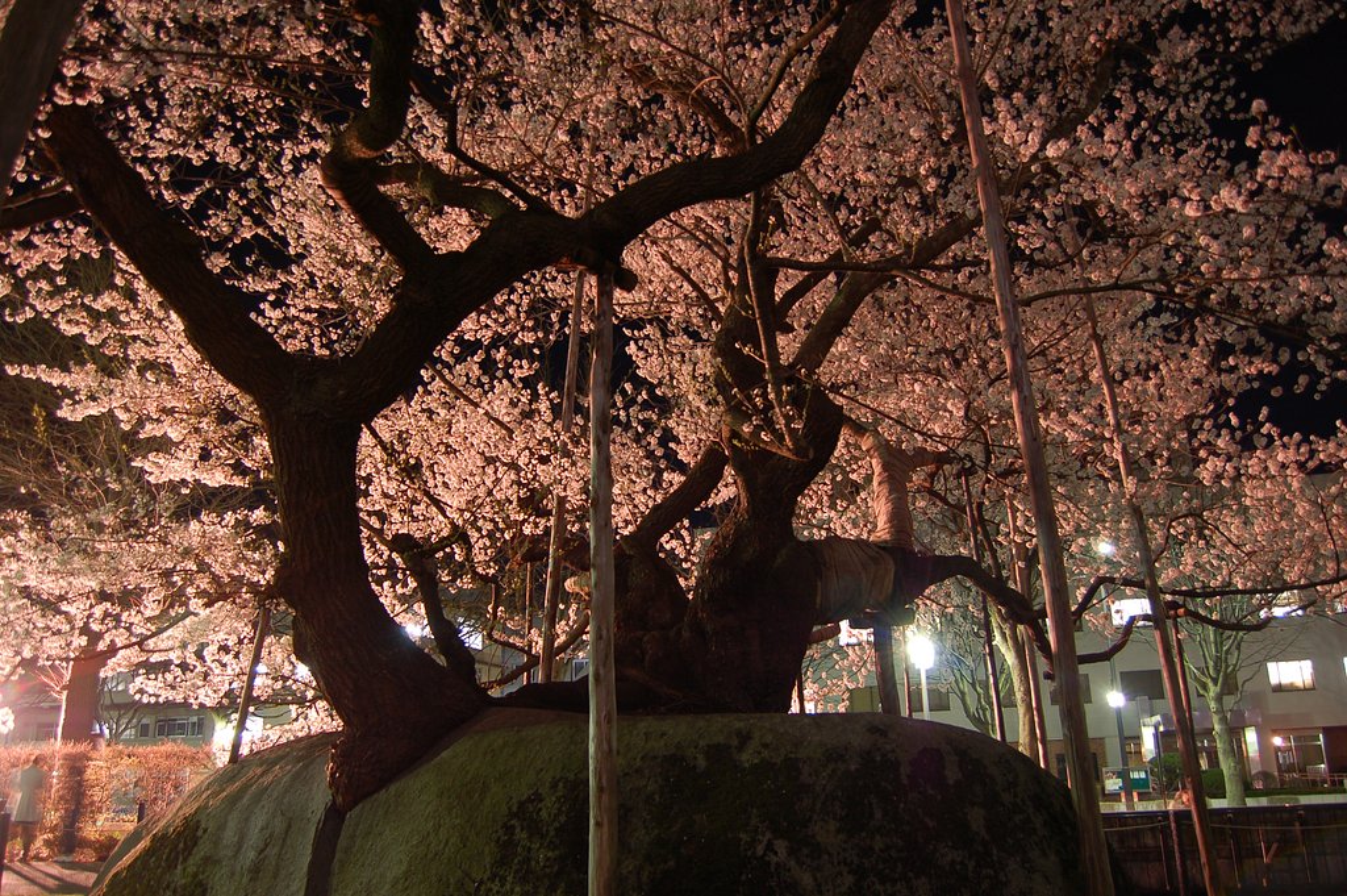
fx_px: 1009
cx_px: 674
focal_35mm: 27
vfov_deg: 47.9
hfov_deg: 67.4
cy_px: 448
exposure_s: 2
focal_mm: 18
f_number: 4
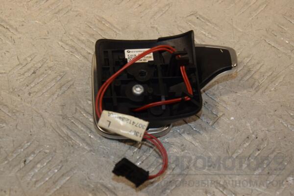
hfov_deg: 19.5
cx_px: 147
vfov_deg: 13.0
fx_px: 857
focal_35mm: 105
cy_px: 98
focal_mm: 70
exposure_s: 1/200
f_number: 8
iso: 800
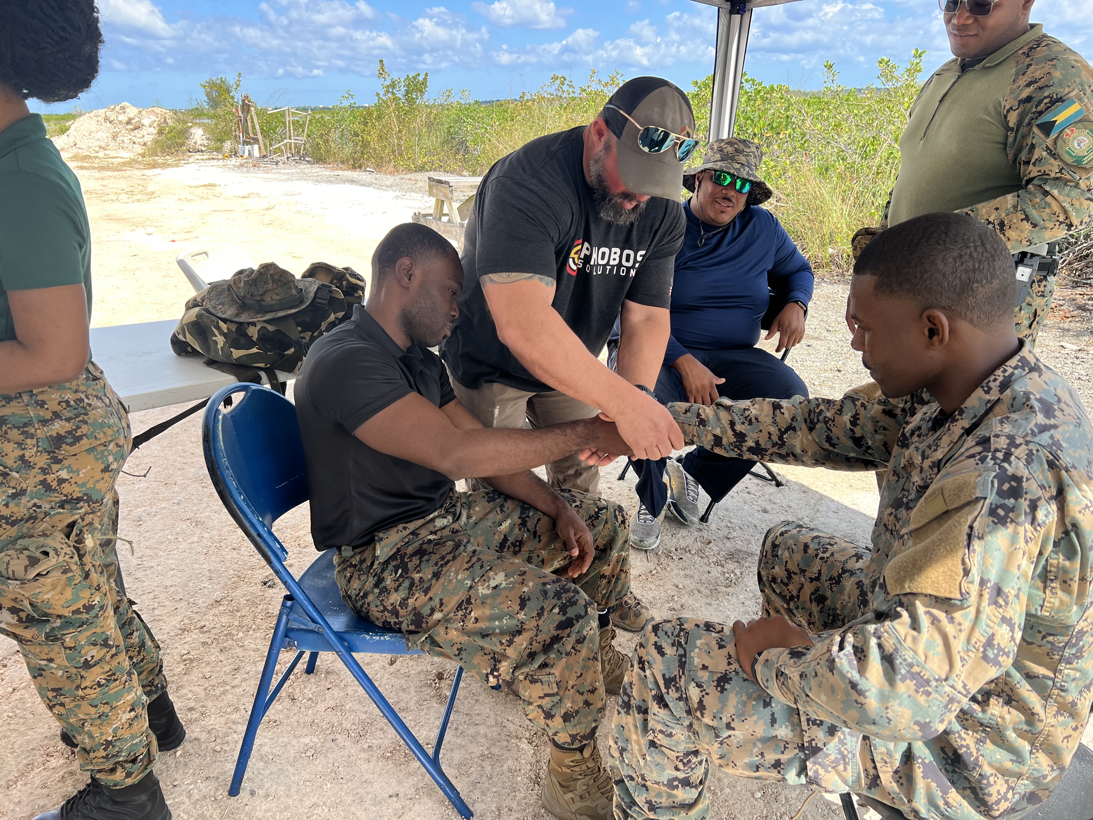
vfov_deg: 53.1
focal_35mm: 26
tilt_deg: -22.7
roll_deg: +0.2
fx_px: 821
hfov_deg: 67.3
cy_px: 410
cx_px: 546
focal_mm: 5.7
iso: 50
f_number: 1.5
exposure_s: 1/775
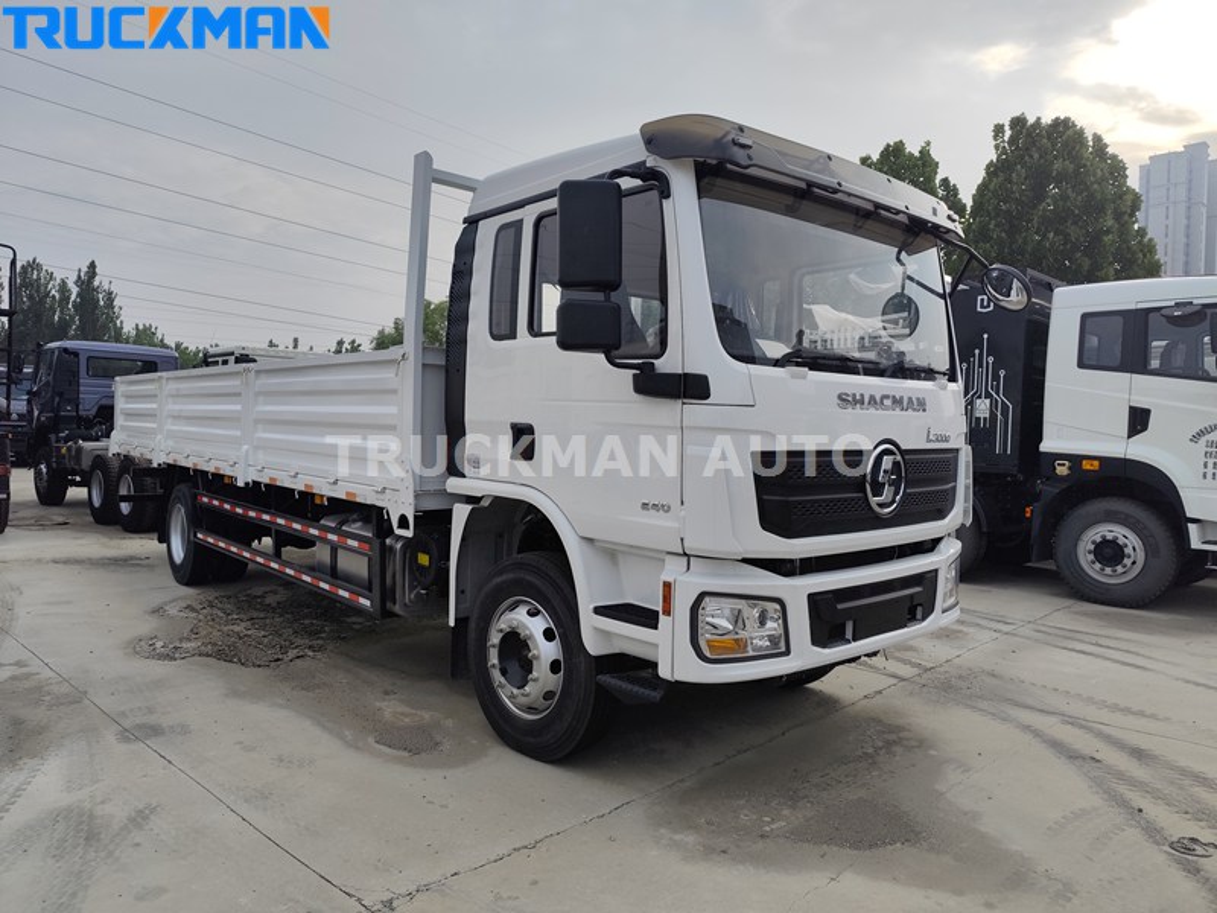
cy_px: 456
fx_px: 809
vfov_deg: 58.9
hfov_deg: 73.9
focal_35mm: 23
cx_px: 608
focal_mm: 6.14
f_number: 1.65
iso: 50
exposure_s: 1/1139
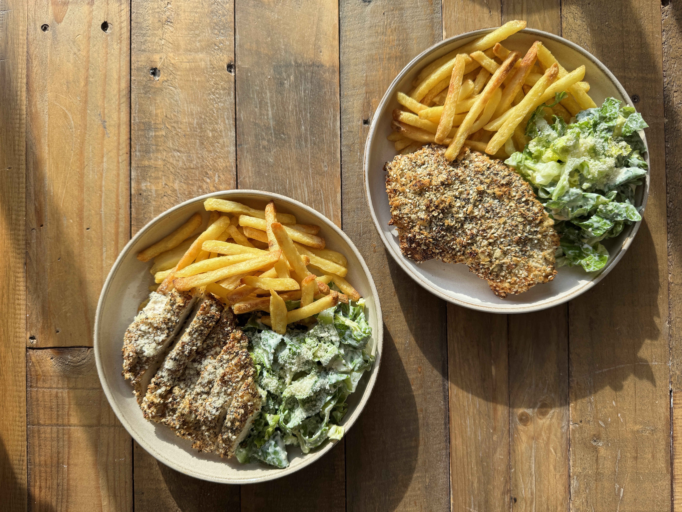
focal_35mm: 24
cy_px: 256
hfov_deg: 71.6
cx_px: 341
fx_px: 473
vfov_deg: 56.8
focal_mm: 6.76
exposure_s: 1/980
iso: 80
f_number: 1.78
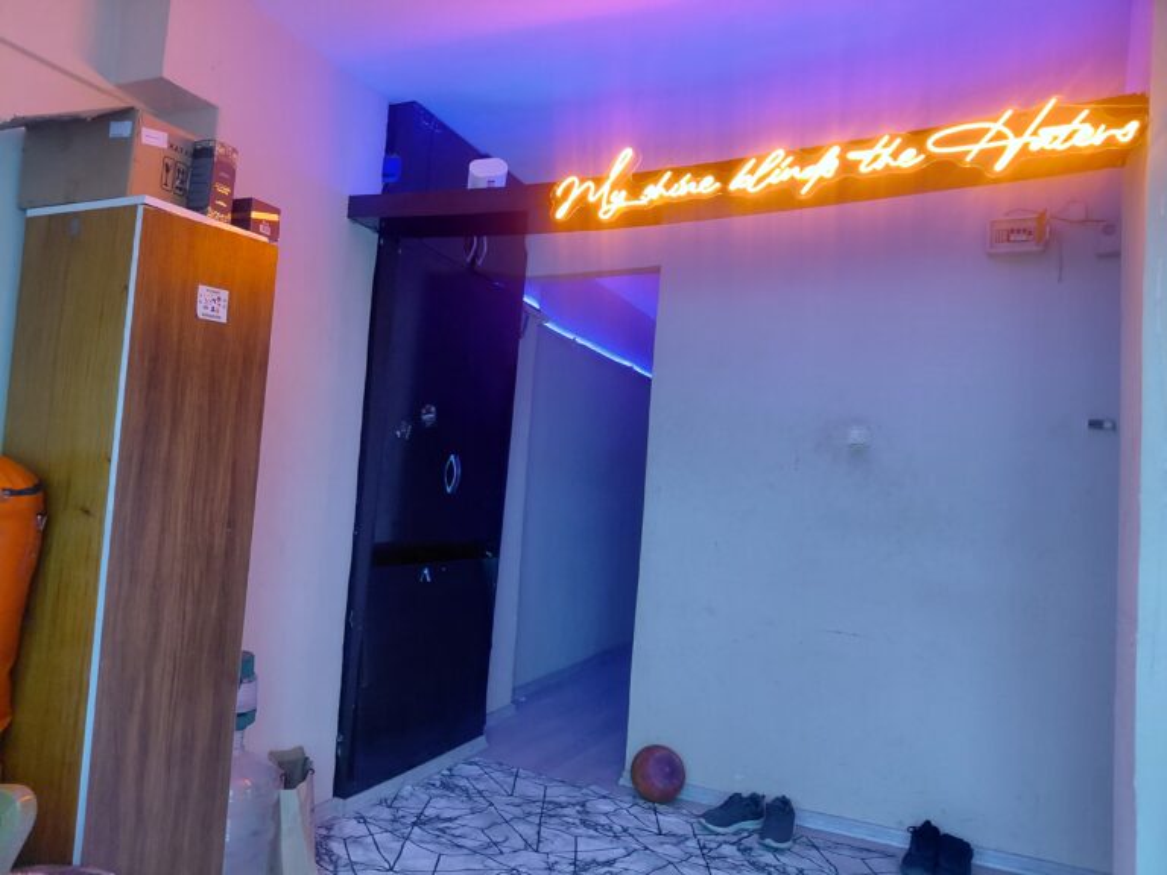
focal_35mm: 25
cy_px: 438
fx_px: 843
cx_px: 584
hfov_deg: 69.4
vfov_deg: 54.9
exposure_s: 1/25
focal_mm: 4.69
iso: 320
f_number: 1.8
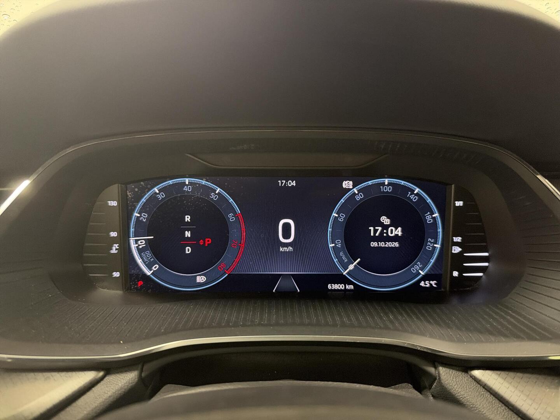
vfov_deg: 56.8
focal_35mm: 24
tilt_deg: -14.2
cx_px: 280
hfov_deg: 71.6
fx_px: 388
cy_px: 210
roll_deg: +0.0
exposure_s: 1/36
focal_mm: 6.93
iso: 640
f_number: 1.48
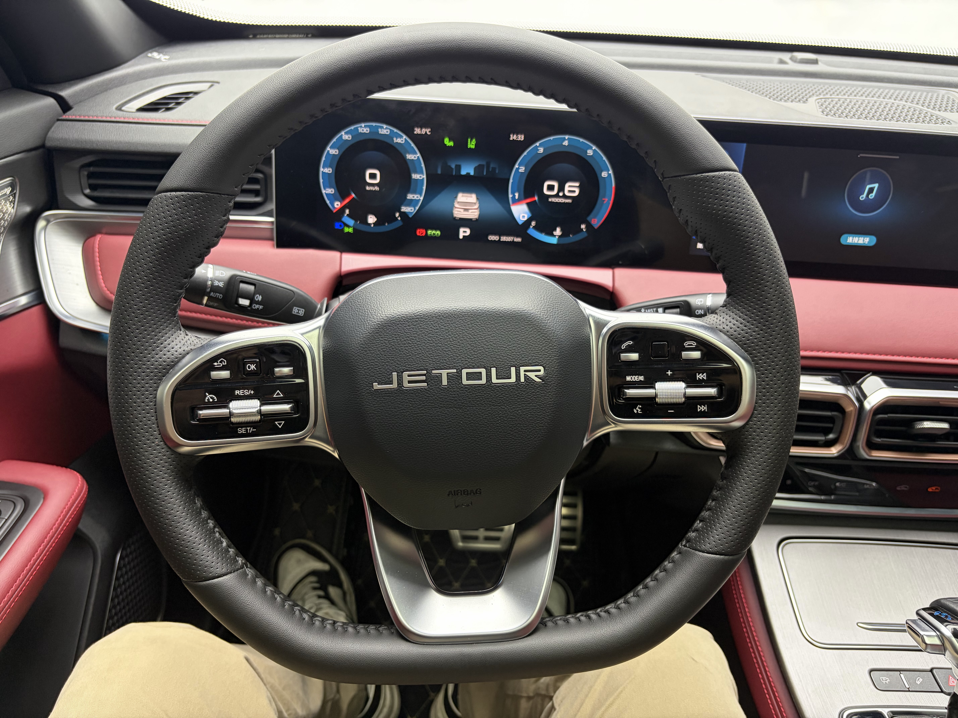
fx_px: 720
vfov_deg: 53.1
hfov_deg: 67.3
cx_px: 479
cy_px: 359
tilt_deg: -28.5
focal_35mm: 26
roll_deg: -4.0
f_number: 1.6
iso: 200
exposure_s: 1/50
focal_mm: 5.96
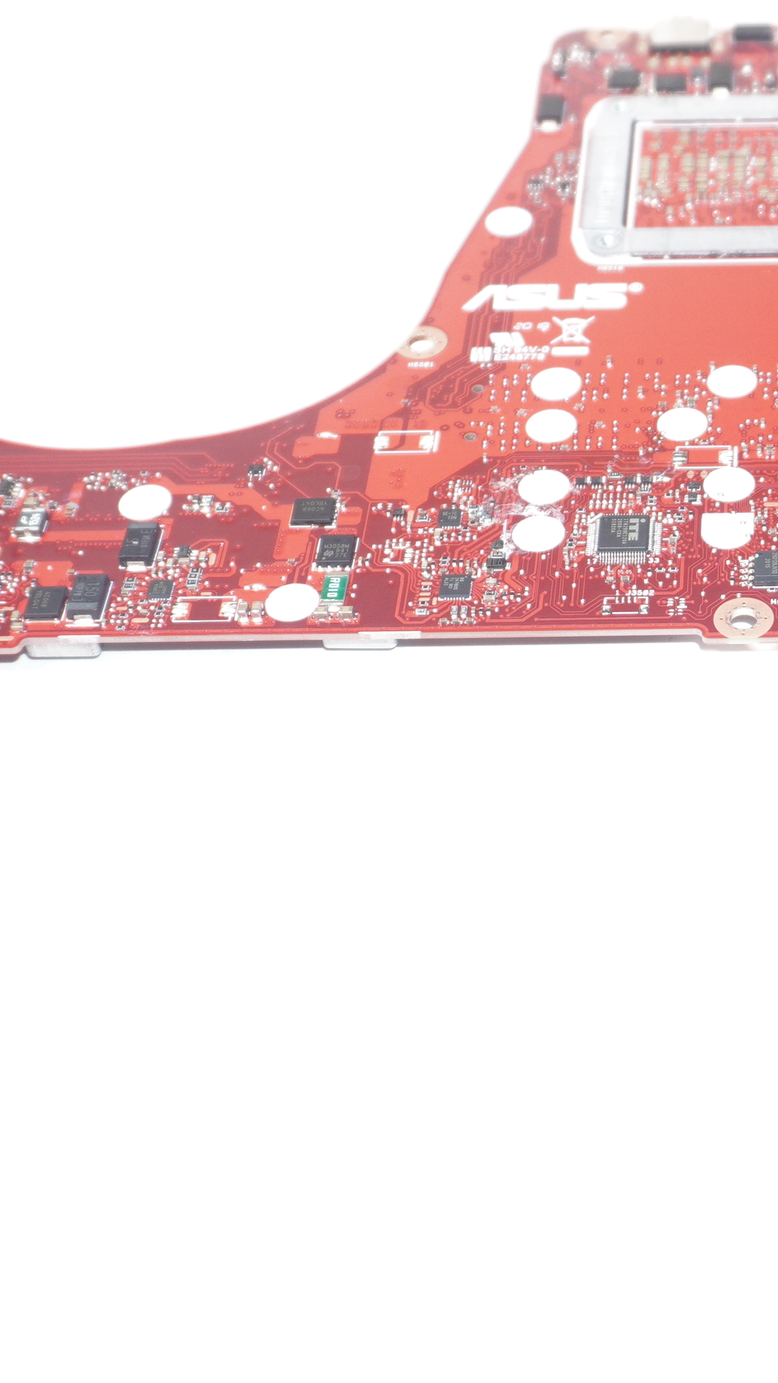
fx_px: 2161
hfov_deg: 19.7
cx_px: 801
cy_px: 676
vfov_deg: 35.5
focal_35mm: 59
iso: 640
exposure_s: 1/125
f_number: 5
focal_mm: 21
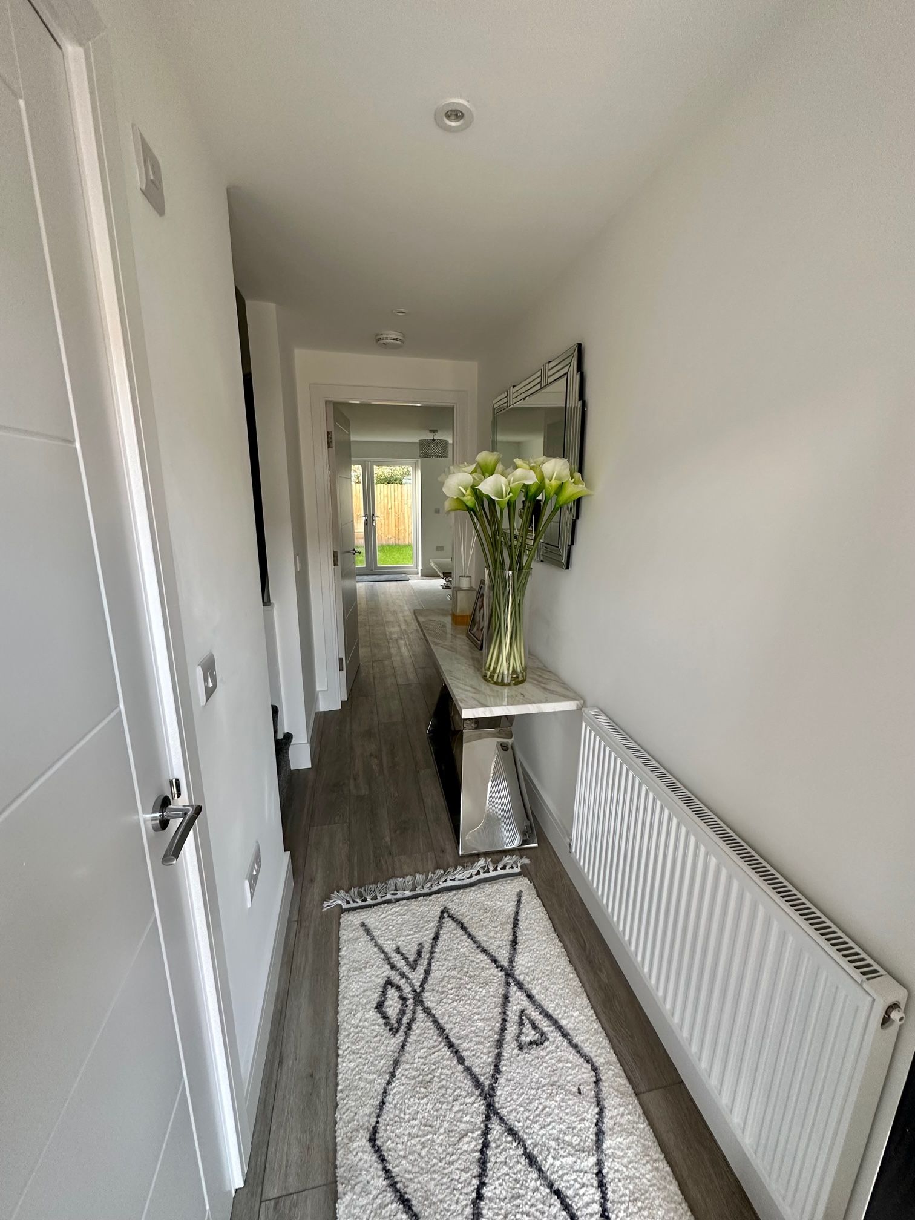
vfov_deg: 102.1
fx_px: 493
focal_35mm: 14
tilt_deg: -15.3
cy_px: 610
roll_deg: +0.0
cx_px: 458
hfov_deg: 85.7
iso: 200
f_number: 2.2
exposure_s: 1/99
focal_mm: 2.22
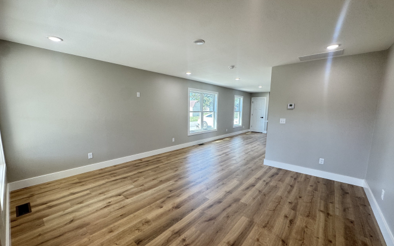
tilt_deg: -8.4
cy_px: 131
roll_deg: -0.2
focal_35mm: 15
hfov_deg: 101.5
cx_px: 197
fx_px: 161
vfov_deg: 74.6
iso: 125
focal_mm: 2.22
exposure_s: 1/120
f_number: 2.2
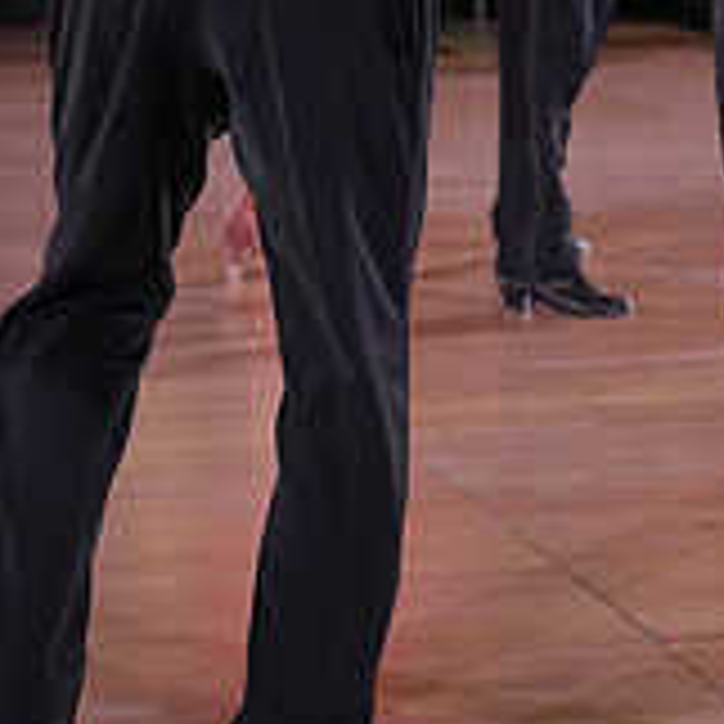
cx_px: 434
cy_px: -247
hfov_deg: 11.4
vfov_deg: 11.1
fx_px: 3620
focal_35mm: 153
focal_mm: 50
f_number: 4
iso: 1250
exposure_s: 1/400
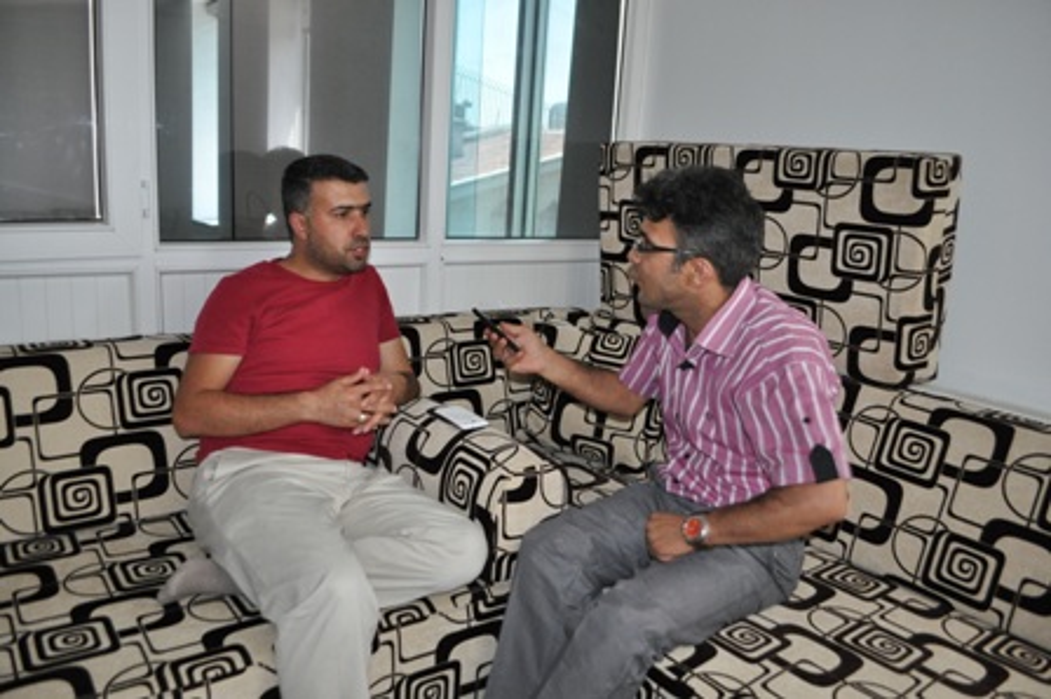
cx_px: 526
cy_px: 350
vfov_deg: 47.9
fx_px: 788
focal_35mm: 27
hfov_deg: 67.4
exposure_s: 1/60
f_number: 3.5
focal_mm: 18
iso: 800
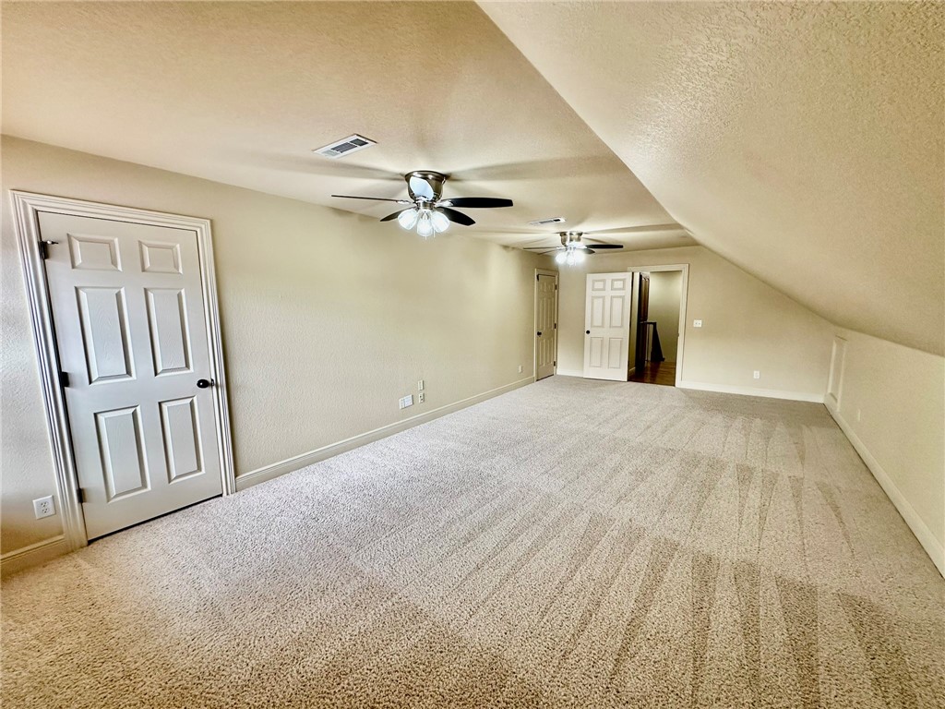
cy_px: 354
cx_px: 472
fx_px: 382
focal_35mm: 14
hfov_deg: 102.1
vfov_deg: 85.7
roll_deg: +0.5
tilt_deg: -7.2
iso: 200
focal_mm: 2.22
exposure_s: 1/120
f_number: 2.2
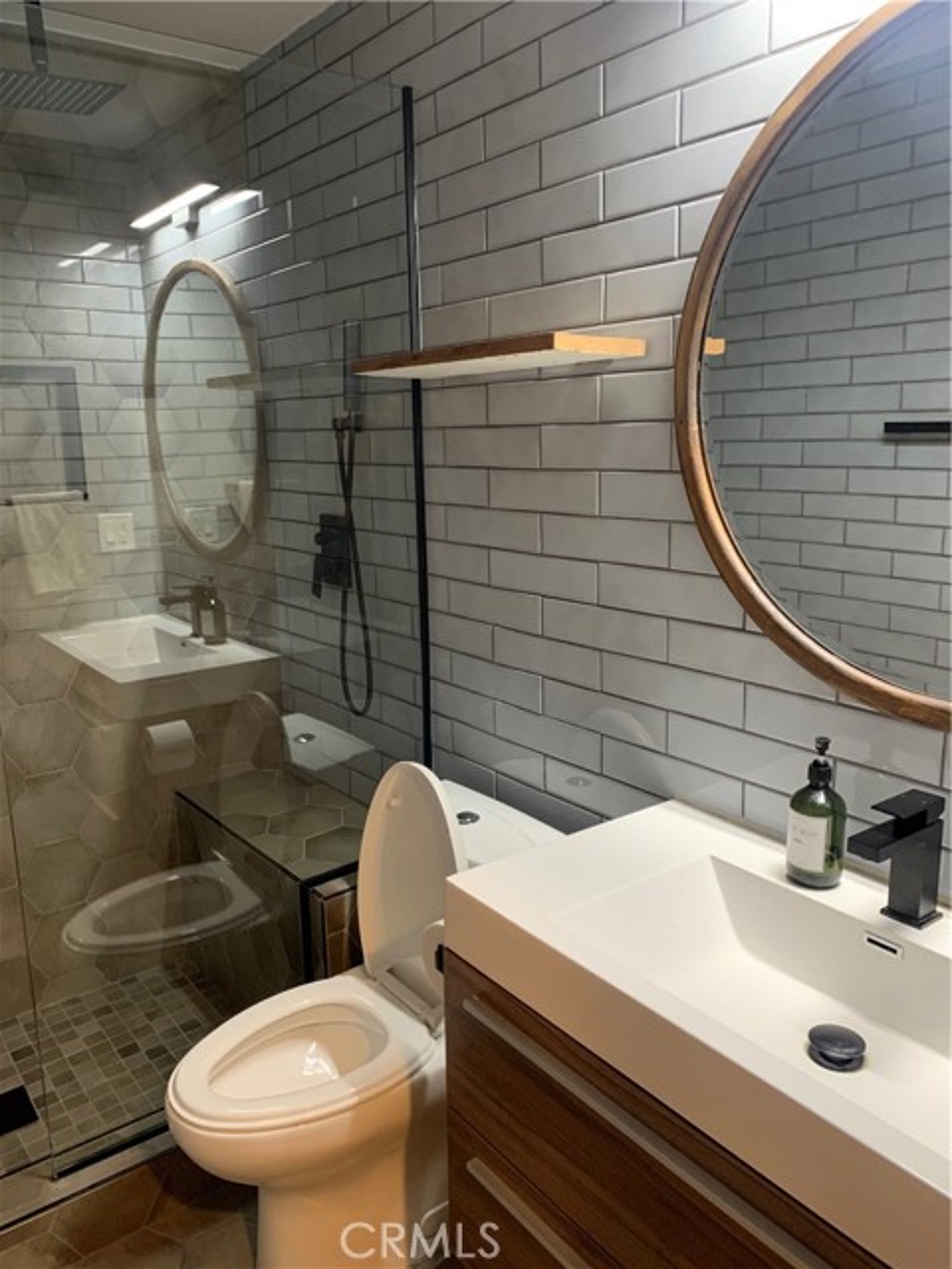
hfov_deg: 53.1
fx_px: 953
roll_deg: +1.1
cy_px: 634
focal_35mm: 26
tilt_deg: -9.9
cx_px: 476
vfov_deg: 67.3
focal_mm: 4.25
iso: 200
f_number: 1.8
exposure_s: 1/60
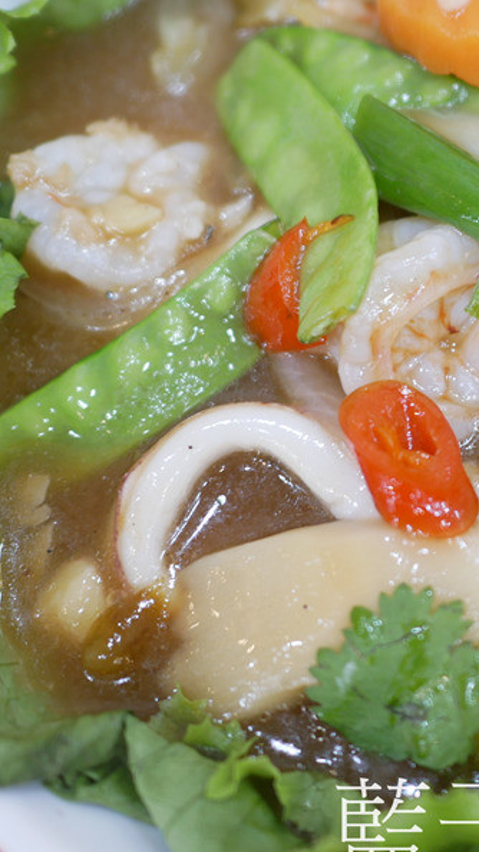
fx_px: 1242
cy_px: 350
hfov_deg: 19.9
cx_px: 637
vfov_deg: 37.7
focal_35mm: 55
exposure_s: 1/60
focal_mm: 15
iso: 200
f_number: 1.7
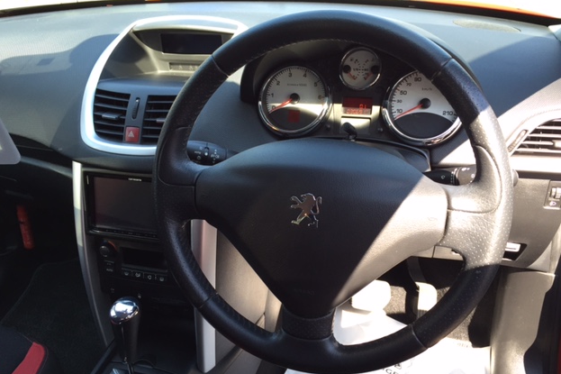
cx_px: 287
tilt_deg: -33.7
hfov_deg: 60.3
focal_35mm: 31
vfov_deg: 42.3
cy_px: 203
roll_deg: -3.9
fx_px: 483
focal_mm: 4.15
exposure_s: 1/120
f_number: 2.2
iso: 40
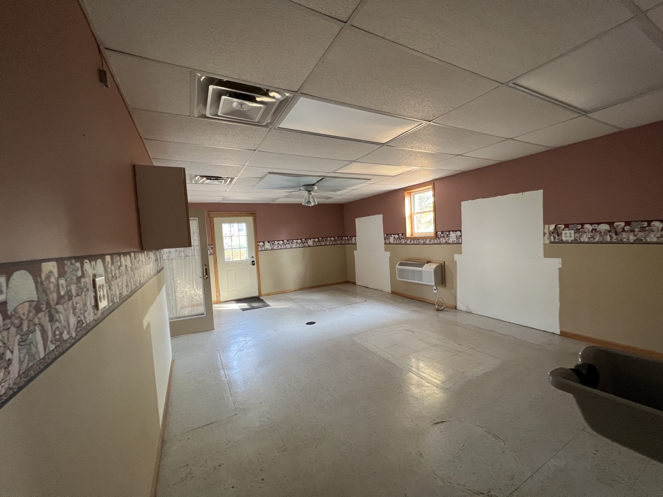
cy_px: 248
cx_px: 332
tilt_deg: -2.2
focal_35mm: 13
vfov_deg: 89.9
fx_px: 249
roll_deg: +3.7
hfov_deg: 106.2
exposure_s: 1/60
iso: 250
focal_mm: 1.57
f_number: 1.8
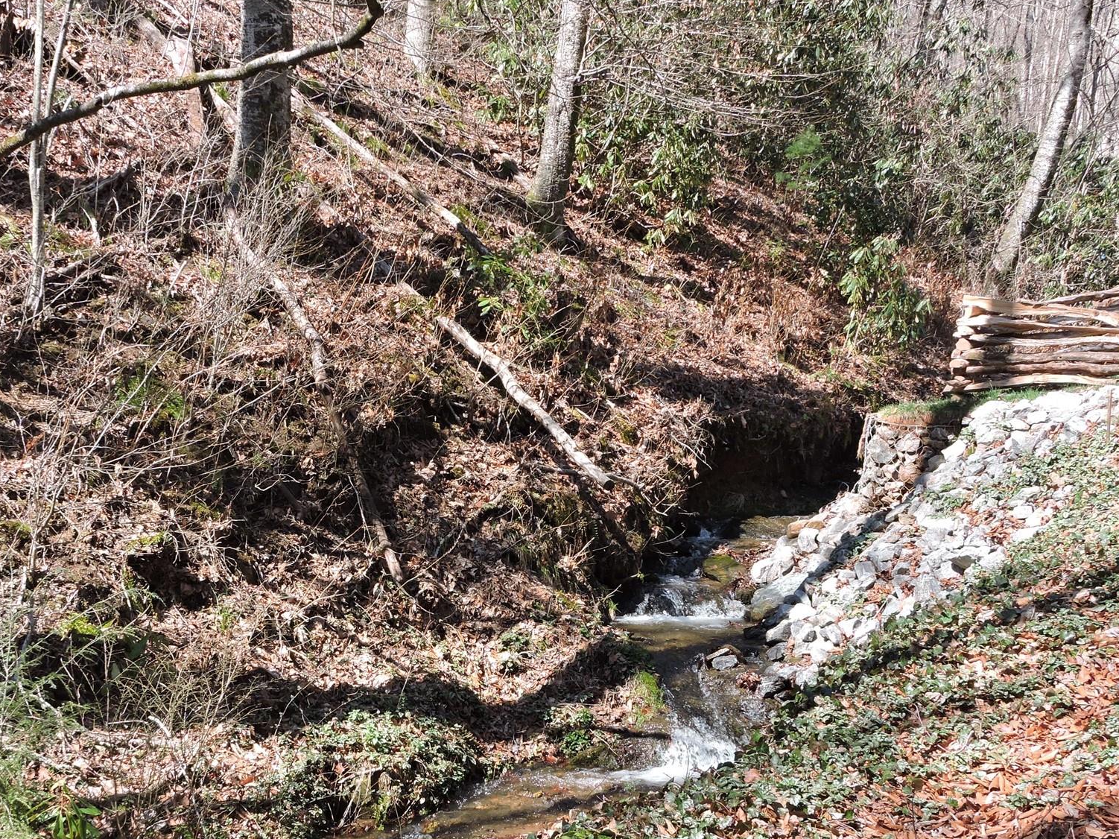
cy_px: 542
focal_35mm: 45
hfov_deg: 41.7
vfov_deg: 32.0
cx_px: 402
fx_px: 1454
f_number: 3.6
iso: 100
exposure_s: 1/200
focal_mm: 5.9
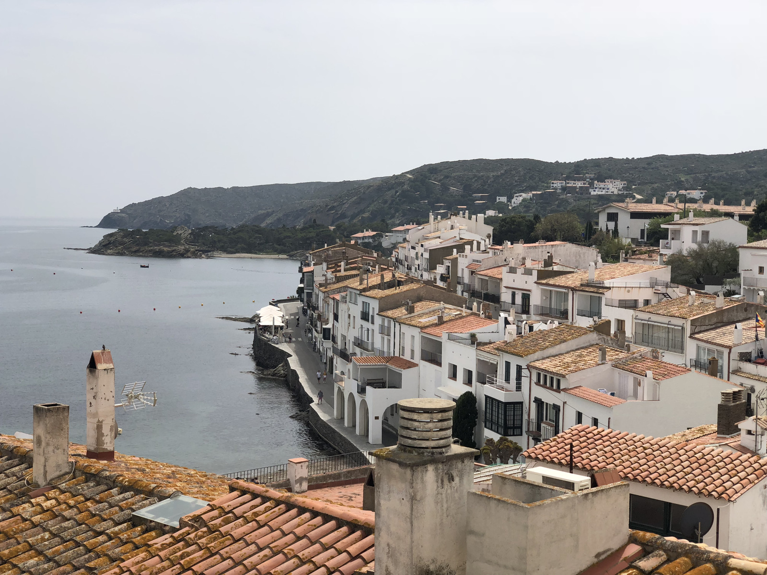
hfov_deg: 36.8
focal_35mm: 52
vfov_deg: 28.0
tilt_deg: -2.6
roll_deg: -0.4
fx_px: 1152
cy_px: 288
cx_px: 384
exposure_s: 1/2288
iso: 16
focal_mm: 6
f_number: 2.4
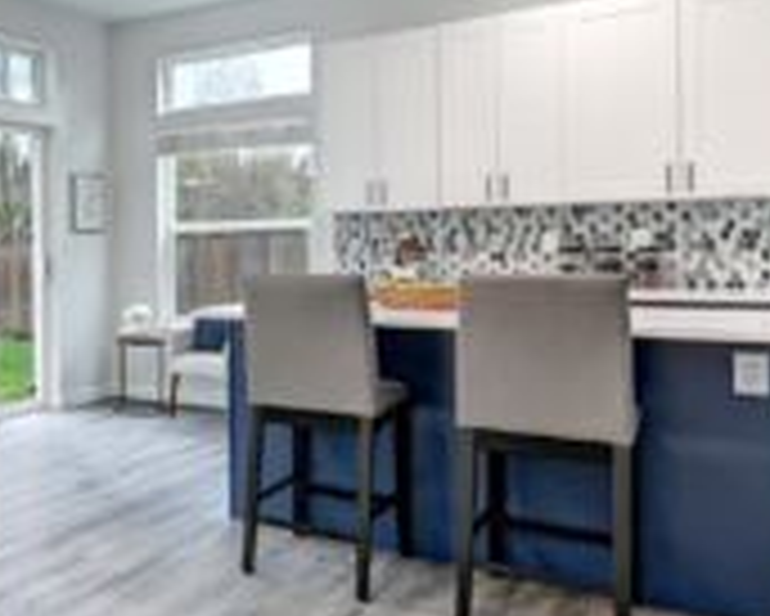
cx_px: 77
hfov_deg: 48.5
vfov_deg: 44.6
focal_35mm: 33
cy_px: 299
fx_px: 752
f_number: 11
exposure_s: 1/6
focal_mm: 10
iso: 4000
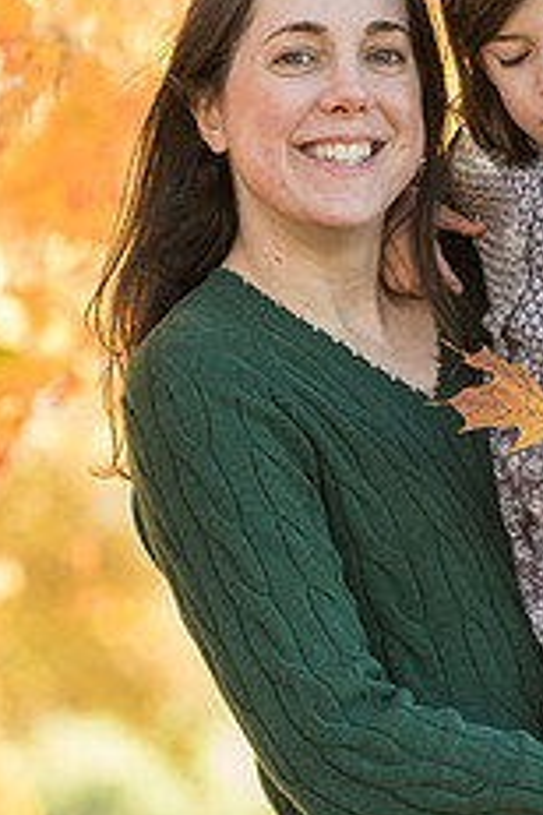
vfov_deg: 7.8
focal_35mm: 263
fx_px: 5950
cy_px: 183
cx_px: 395
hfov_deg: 5.2
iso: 500
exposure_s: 1/320
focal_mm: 135
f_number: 4
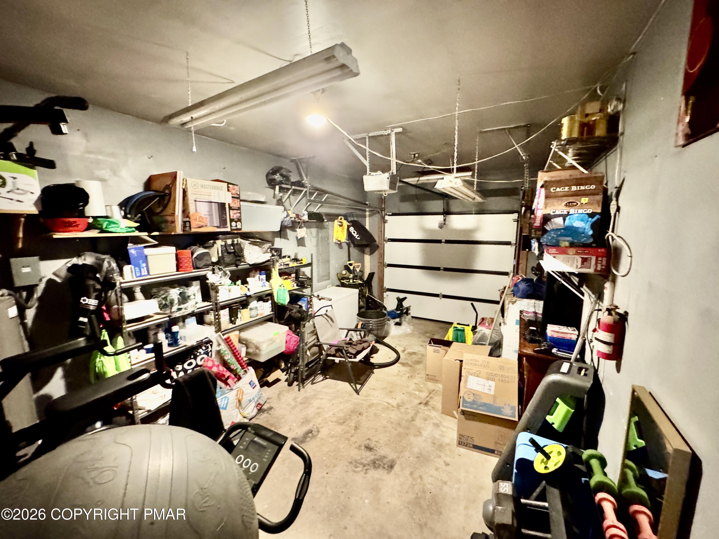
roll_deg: +0.4
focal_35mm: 14
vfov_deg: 85.7
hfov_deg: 102.1
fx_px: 291
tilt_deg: -8.6
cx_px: 360
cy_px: 270
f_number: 2.2
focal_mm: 2.22
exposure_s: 1/30
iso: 1250
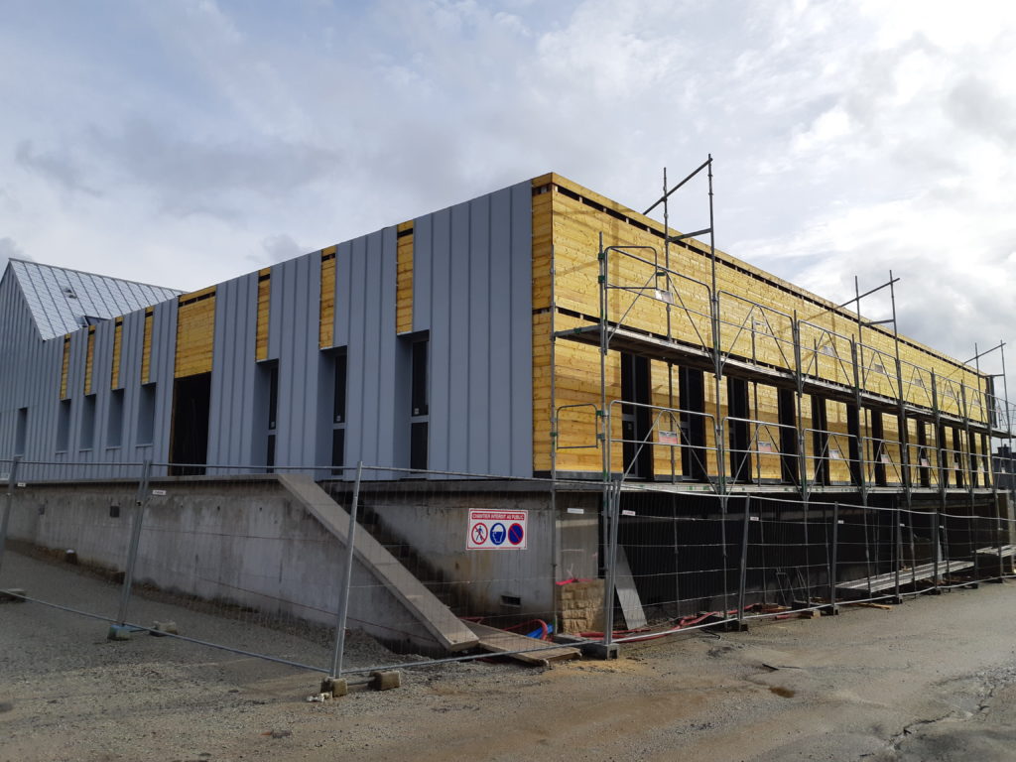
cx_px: 508
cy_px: 381
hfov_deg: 67.3
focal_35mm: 26
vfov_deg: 53.1
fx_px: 763
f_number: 1.7
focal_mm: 3.93
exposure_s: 1/2208
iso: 40
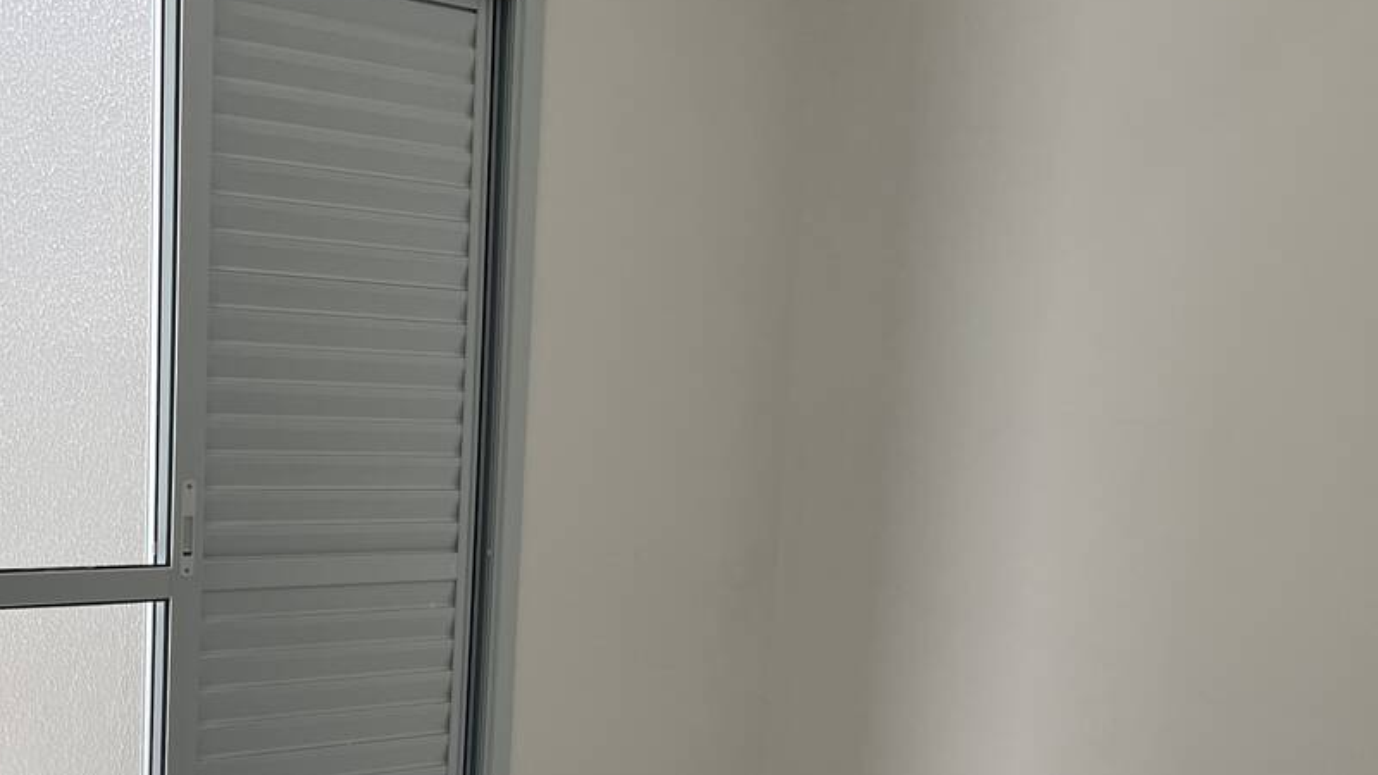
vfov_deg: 23.3
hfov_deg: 40.1
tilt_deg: -7.5
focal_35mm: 51
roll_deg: -4.2
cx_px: 909
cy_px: 574
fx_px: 1863
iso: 32
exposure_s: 1/173
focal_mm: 4.2
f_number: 1.6
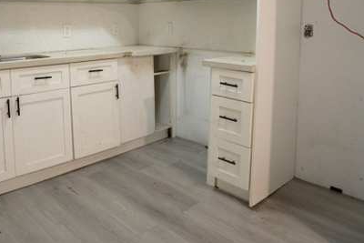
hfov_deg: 58.1
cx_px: 139
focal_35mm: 32
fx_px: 324
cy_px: 45
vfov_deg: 39.4
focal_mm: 16
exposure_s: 1/160
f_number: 2.8
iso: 2500
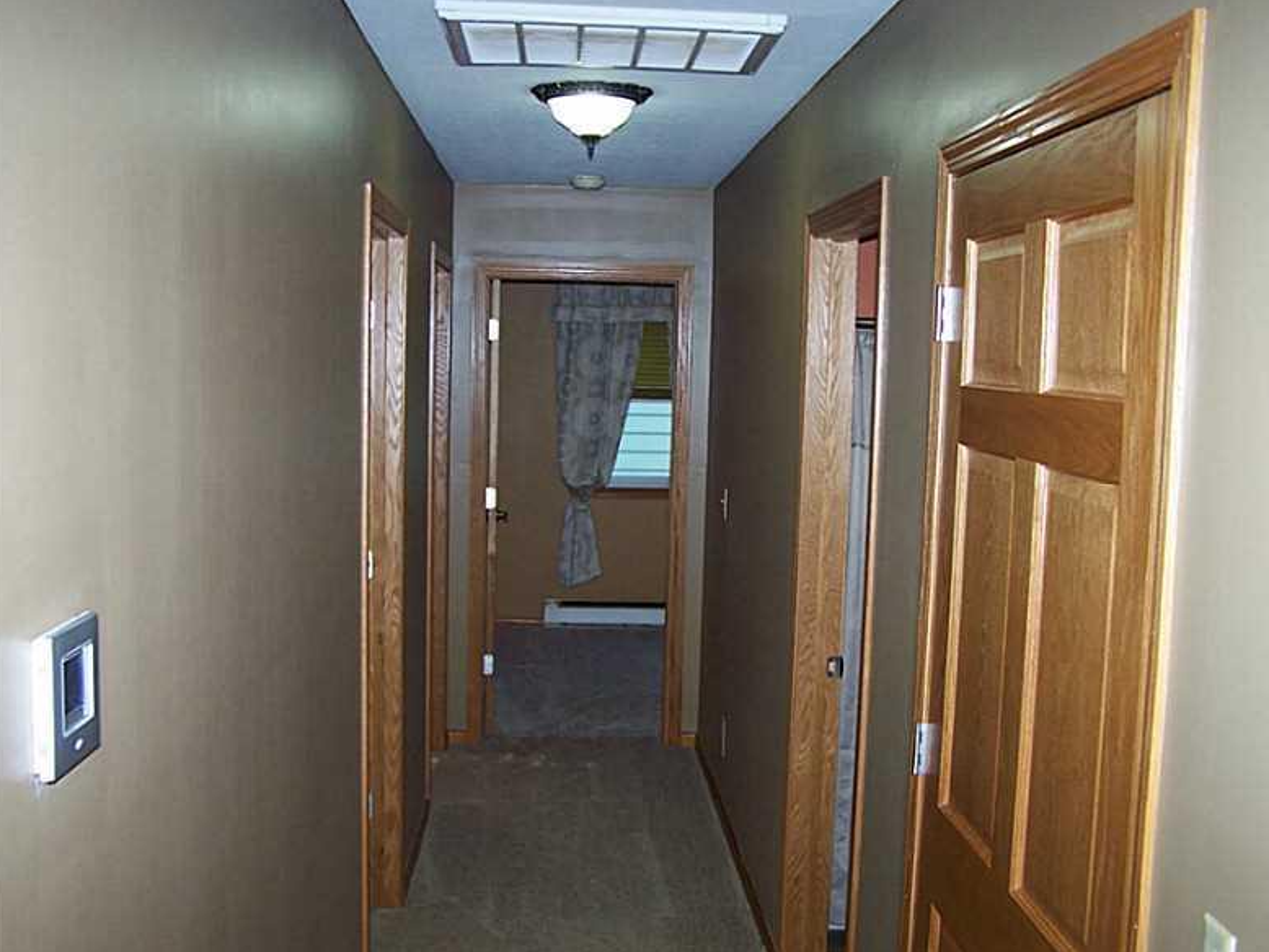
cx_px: 642
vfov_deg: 36.8
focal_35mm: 39
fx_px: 1430
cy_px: 482
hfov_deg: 47.8
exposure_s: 1/60
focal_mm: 6.3
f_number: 2.8
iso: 160
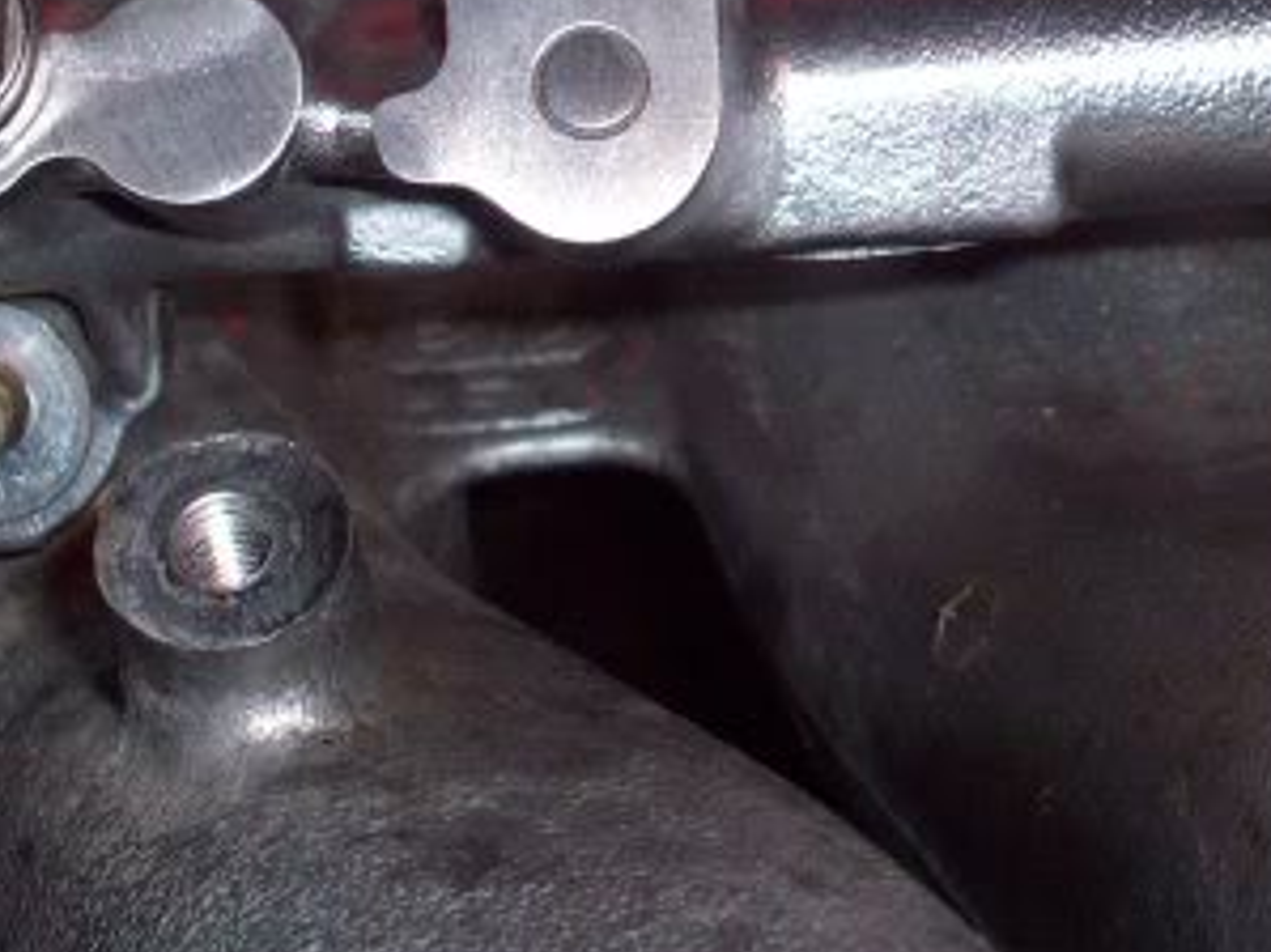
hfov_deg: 19.7
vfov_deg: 14.8
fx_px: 3634
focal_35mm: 99
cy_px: 119
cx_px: 995
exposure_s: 1/64
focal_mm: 6.2
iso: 80
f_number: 2.8
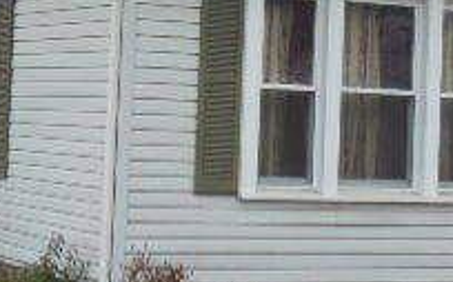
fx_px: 1850
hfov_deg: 14.0
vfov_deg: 8.7
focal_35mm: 150
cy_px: 33
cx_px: 178
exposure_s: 1/250
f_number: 4.4
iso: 125
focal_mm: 8
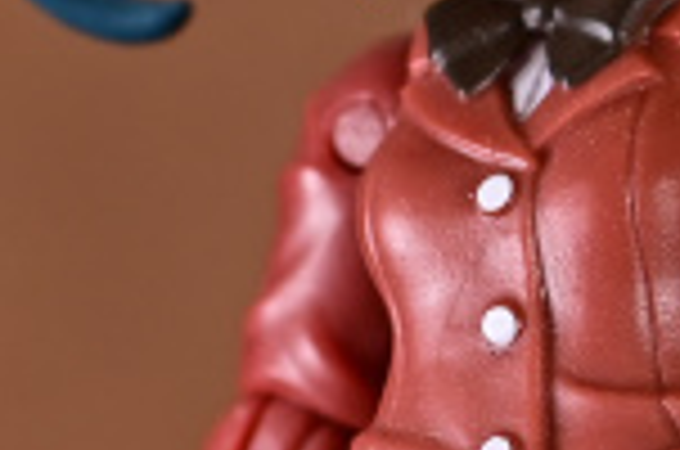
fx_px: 11272
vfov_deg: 2.3
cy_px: 295
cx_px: 1455
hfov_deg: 3.4
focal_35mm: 598
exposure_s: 1/1.3
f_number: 6.3
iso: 100
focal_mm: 60
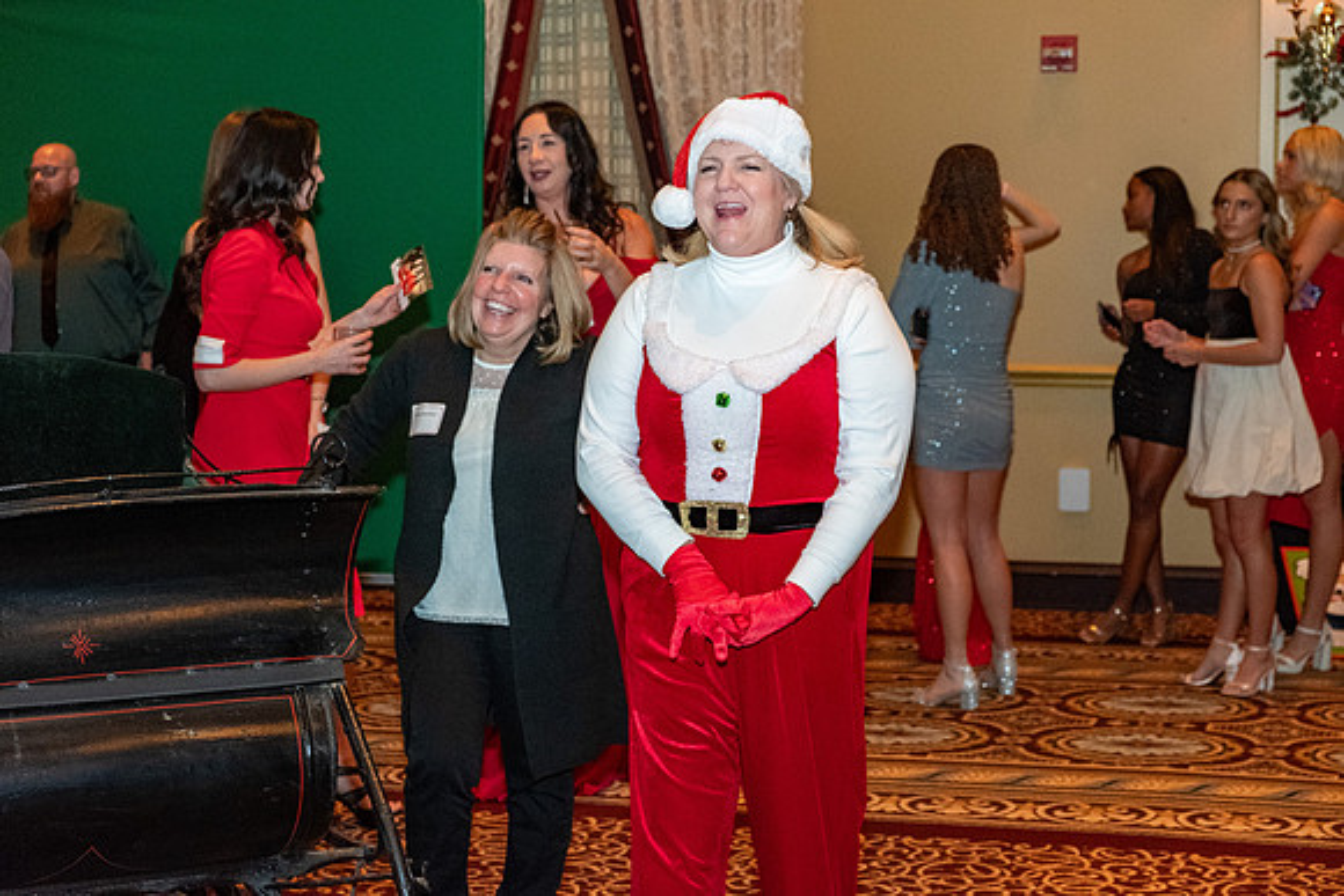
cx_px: 672
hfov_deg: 30.1
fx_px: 2502
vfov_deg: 20.3
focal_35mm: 67
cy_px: 448
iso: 2500
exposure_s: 1/125
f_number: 4
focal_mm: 44.4
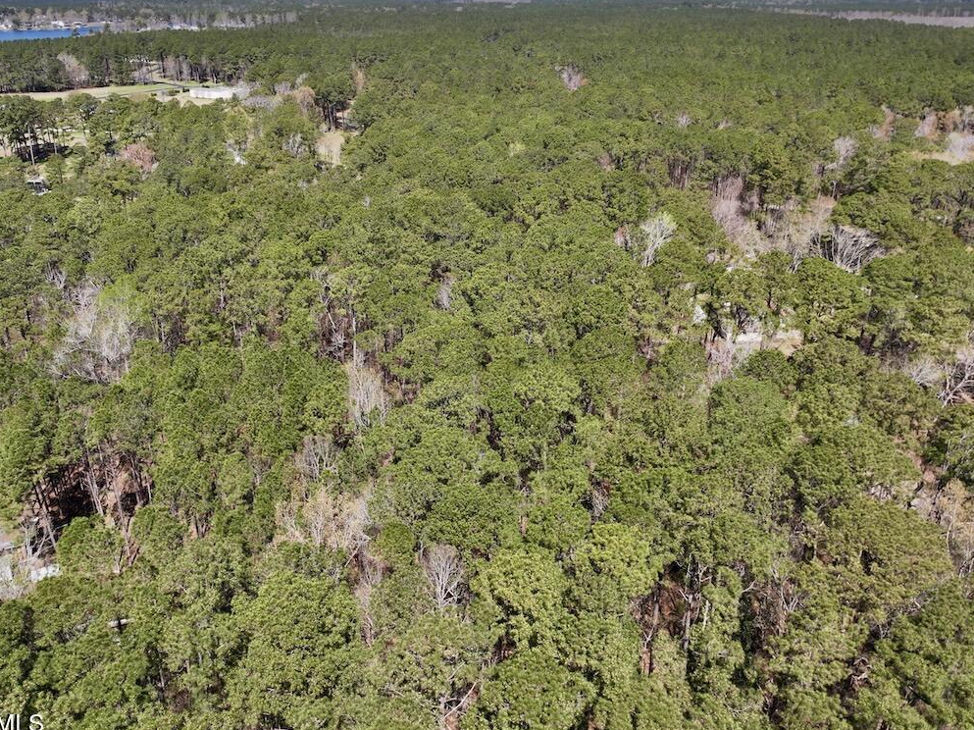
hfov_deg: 61.6
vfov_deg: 48.1
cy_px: 322
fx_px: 816
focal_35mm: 29
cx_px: 442
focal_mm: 12.29
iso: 100
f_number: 2.8
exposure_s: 1/160
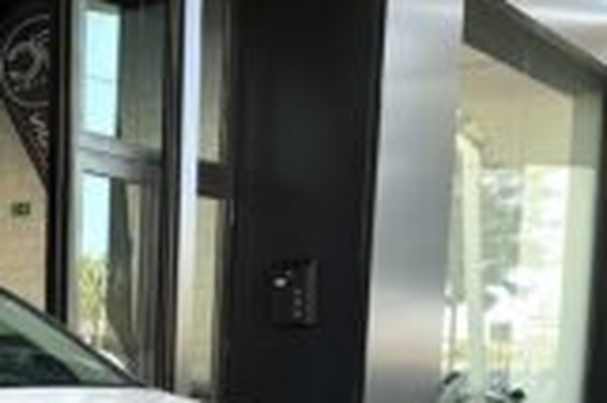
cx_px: -45
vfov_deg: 19.1
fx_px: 1129
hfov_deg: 27.7
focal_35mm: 67
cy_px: 492
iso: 50
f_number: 1.6
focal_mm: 5.1
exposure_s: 1/481
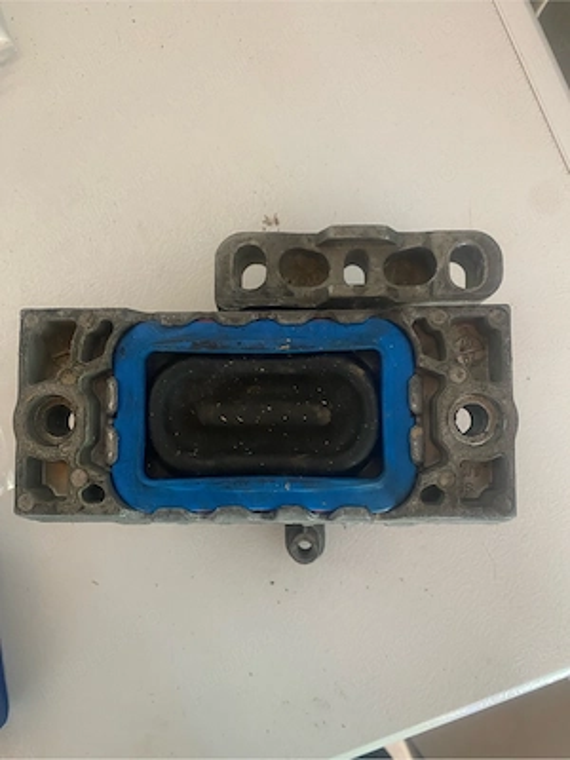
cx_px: 285
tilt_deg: -85.8
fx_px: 571
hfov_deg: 53.1
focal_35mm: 26
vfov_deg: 67.3
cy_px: 380
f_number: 1.8
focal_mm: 4.25
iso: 320
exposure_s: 1/60
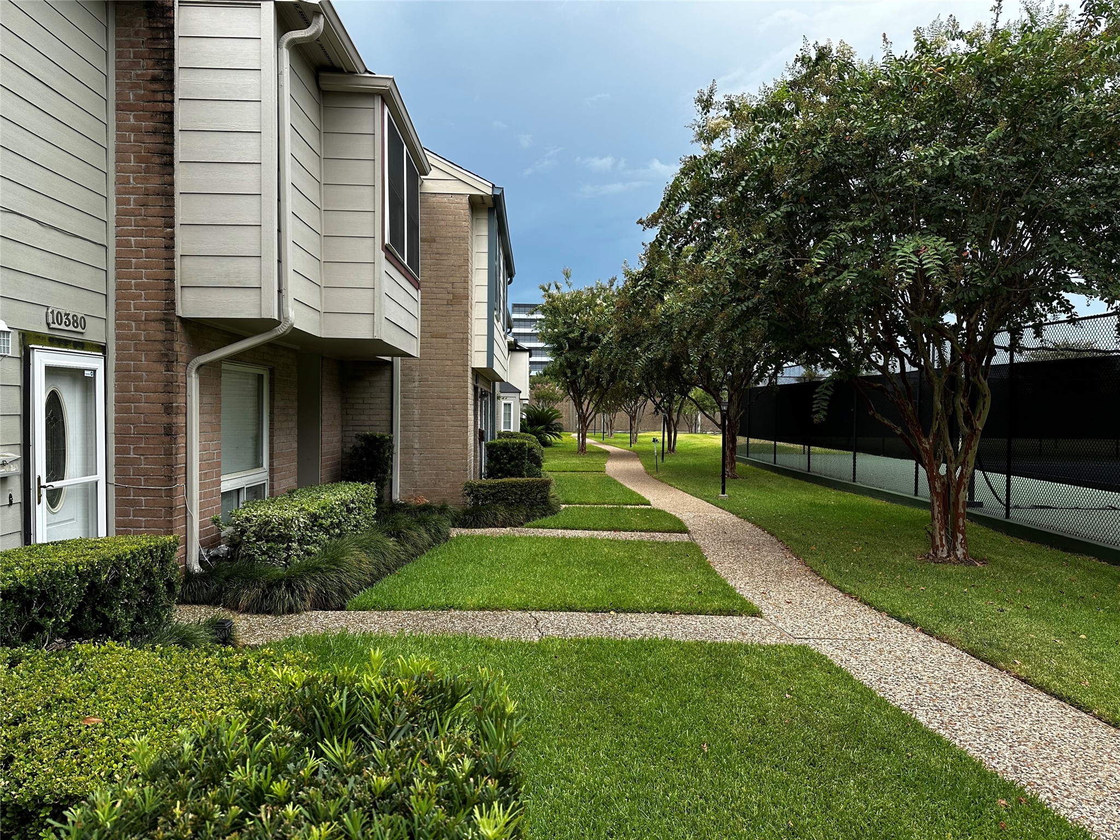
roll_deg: -0.7
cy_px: 420
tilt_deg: -1.5
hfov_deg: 71.6
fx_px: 777
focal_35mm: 24
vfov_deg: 56.8
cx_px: 560
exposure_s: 1/1393
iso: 80
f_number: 1.78
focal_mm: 6.86
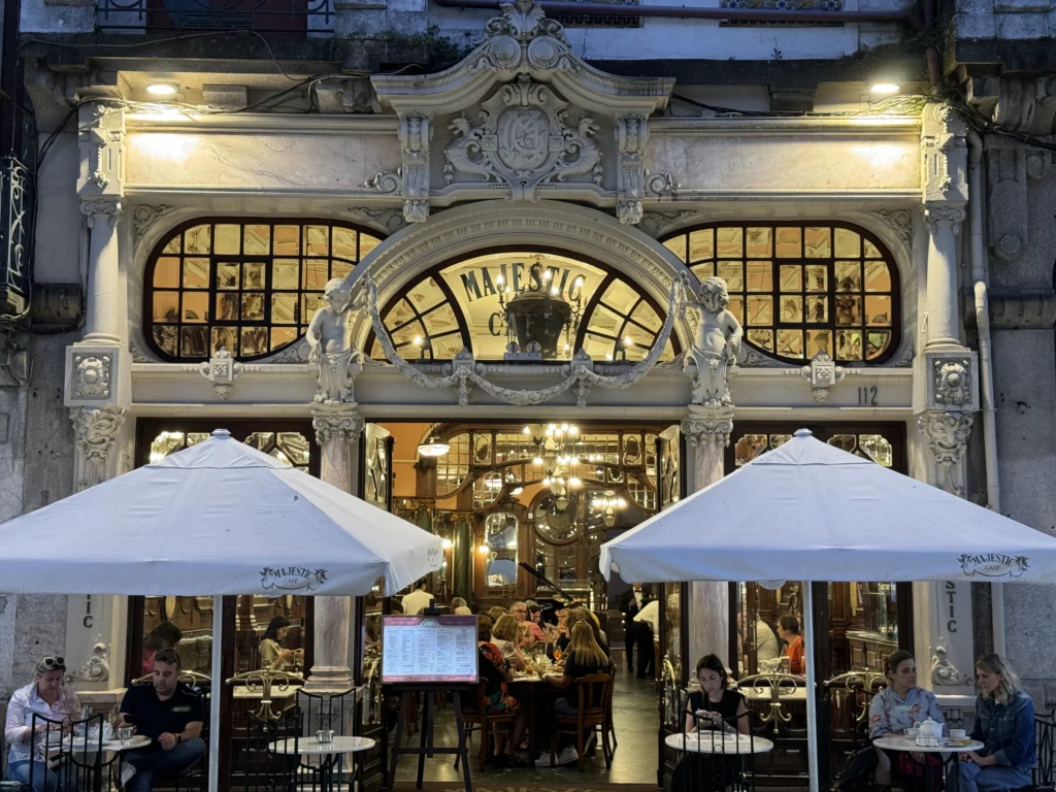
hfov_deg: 39.7
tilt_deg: +7.4
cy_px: 396
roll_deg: +0.4
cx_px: 528
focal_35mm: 48
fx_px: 1464
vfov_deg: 30.3
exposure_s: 1/50
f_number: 1.78
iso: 200
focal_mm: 6.86
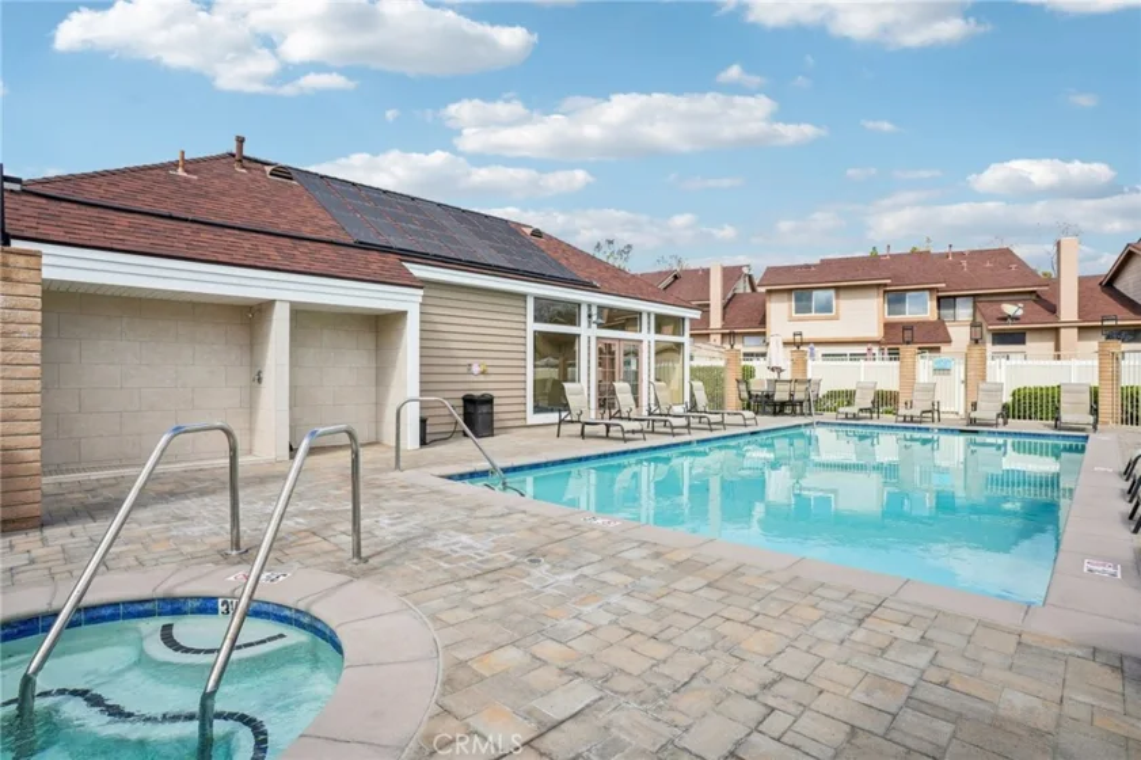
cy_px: 380
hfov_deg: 90.0
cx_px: 570
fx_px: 570
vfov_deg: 67.3
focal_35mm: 18
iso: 50
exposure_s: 1/200
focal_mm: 18
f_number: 8
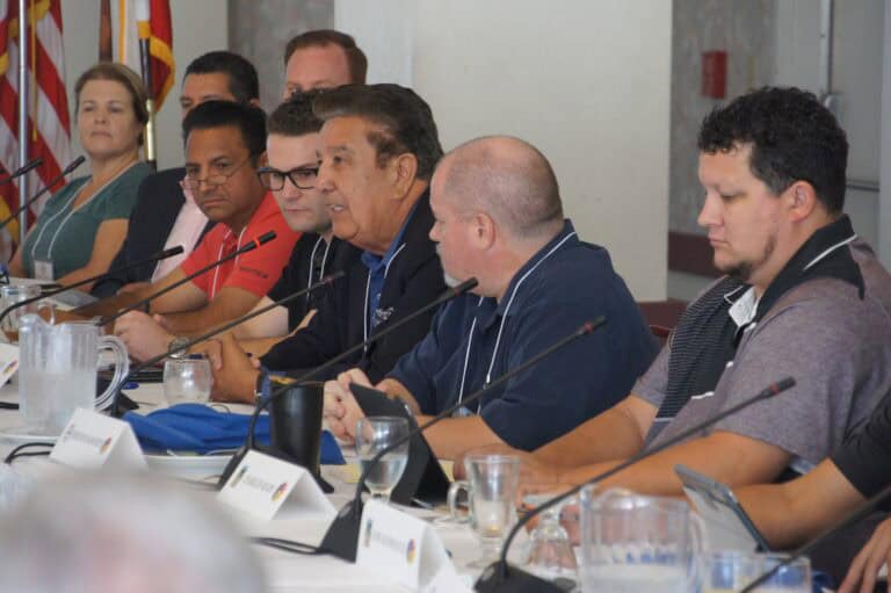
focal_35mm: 196
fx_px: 4860
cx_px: 446
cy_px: 296
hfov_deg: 10.5
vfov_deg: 7.0
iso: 1600
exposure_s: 1/40
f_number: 5.6
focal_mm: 131
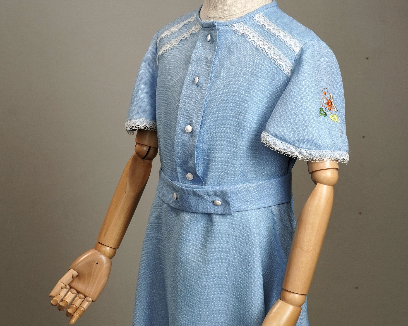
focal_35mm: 72
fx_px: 870
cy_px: 146
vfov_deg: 21.3
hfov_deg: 26.4
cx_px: 215
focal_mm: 32
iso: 400
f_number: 8
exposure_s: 1/50
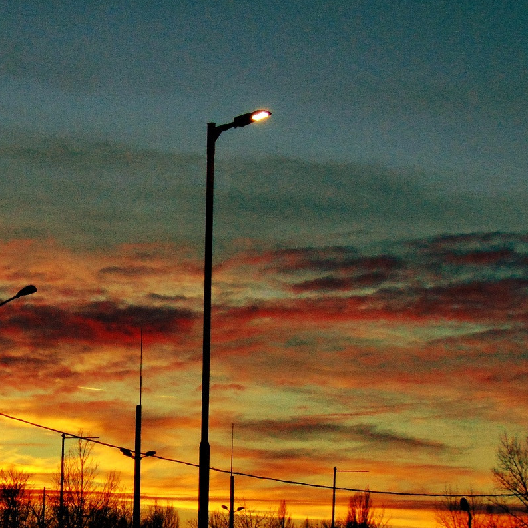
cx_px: 52
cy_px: 354
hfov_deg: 16.1
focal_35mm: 107
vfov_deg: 16.2
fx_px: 1846
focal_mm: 10.8
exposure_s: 1/640
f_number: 3.6
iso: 100
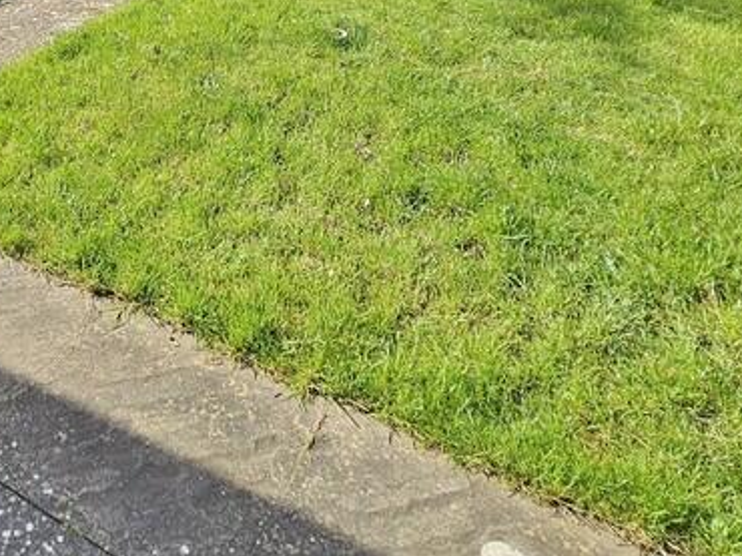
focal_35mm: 36
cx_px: 98
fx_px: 771
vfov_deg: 34.4
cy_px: -50
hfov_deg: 47.1
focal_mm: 2.2
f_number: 2.2
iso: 50
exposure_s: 1/633
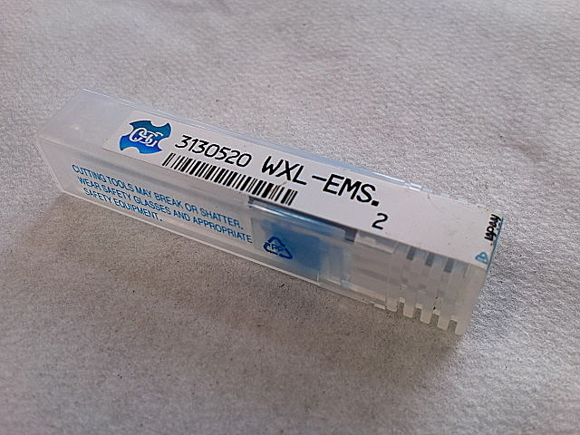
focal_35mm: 35
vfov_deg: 40.7
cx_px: 290
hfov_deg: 52.6
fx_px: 586
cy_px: 218
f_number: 3.1
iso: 64
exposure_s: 1/160
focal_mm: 6.3
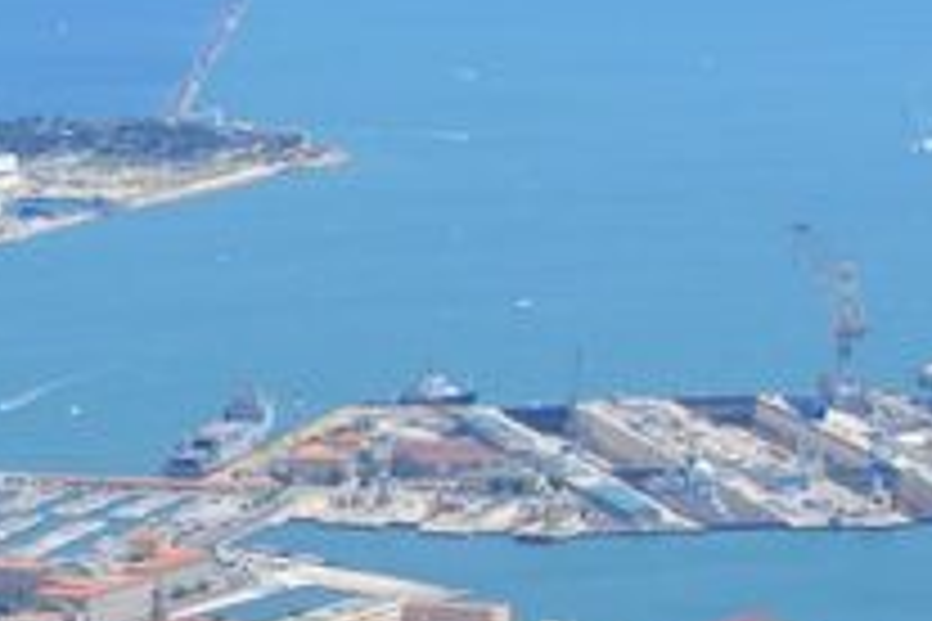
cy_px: 279
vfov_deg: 4.9
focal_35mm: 282
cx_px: -225
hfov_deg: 7.2
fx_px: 7300
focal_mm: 50
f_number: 13
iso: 100
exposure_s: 1/160
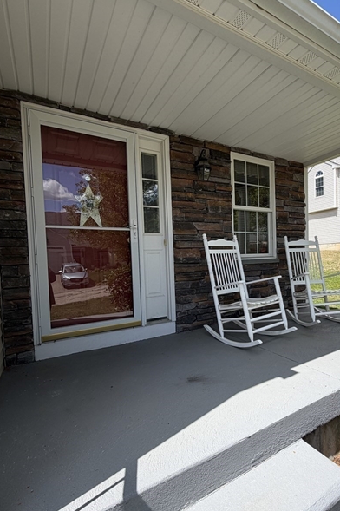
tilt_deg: -2.3
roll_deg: +1.4
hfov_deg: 63.3
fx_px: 269
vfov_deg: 86.9
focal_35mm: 19
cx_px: 219
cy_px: 269
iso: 32
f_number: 2.2
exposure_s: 1/770
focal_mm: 2.22
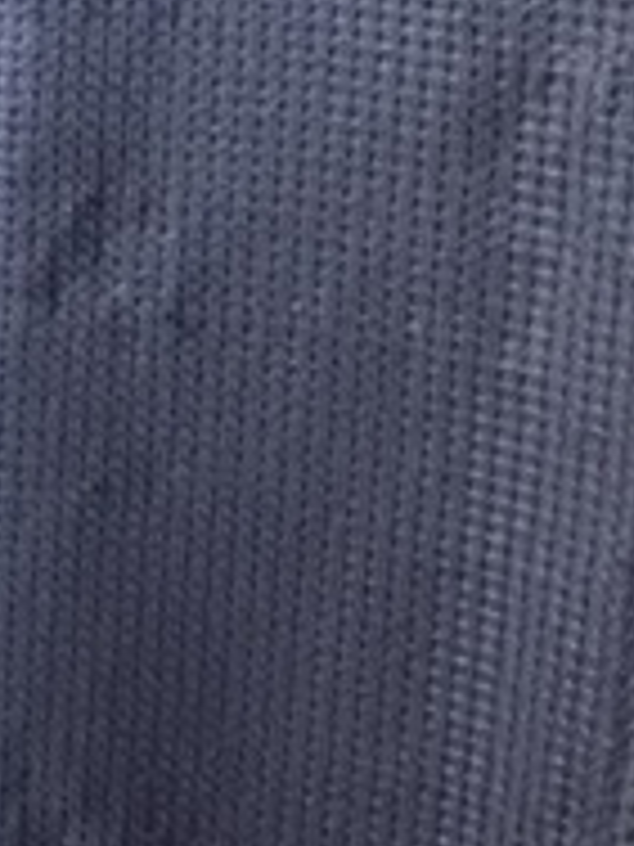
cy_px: 288
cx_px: -859
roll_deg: -0.9
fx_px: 2613
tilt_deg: -12.8
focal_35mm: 107
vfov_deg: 18.3
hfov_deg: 11.5
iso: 1000
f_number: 2.2
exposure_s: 1/60
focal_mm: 2.22
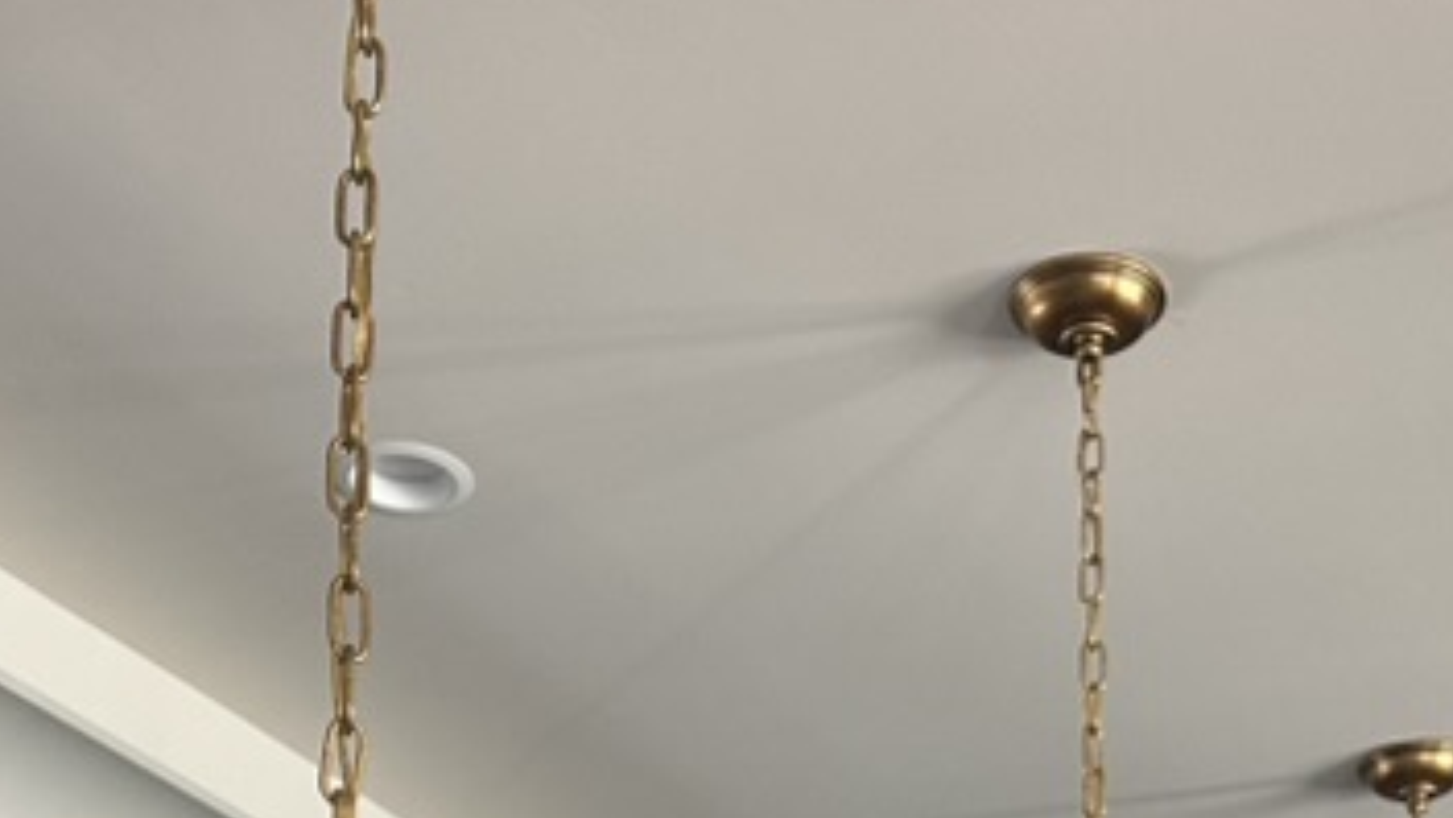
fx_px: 2928
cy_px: 1425
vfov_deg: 14.2
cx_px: 908
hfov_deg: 27.8
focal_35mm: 76
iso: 250
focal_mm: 6.86
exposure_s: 1/94
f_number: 1.78
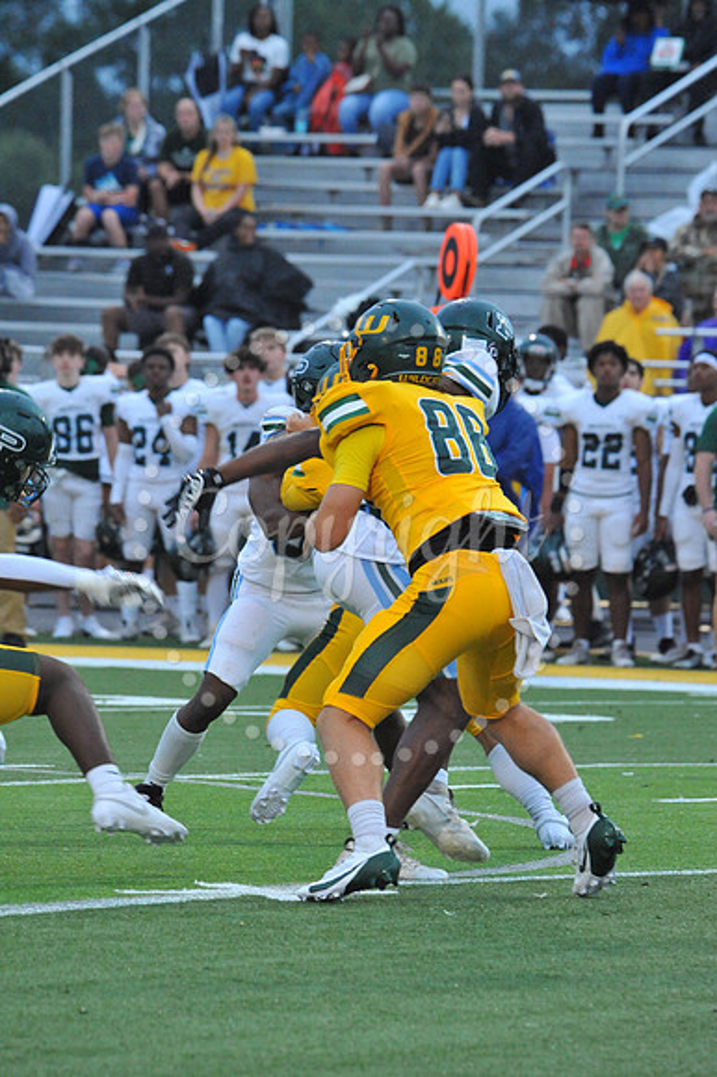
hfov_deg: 3.6
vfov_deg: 5.4
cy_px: 538
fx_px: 11365
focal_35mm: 380
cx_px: 358
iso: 6400
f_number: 11
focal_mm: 380
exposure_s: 1/200
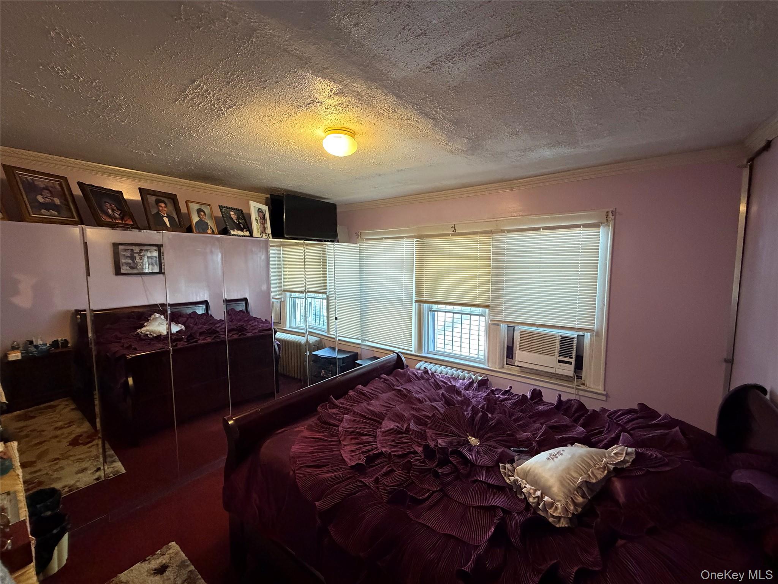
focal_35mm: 14
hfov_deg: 102.1
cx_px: 389
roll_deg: +0.7
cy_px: 292
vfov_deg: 85.7
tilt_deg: -5.2
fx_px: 315
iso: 800
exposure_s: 1/60
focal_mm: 2.22
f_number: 2.2
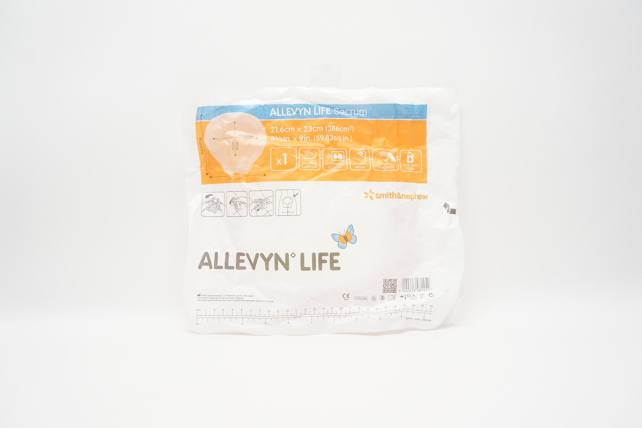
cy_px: 217
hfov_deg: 65.5
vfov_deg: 46.4
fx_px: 499
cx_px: 325
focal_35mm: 28
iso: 1600
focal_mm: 18
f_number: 6.3
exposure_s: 1/160
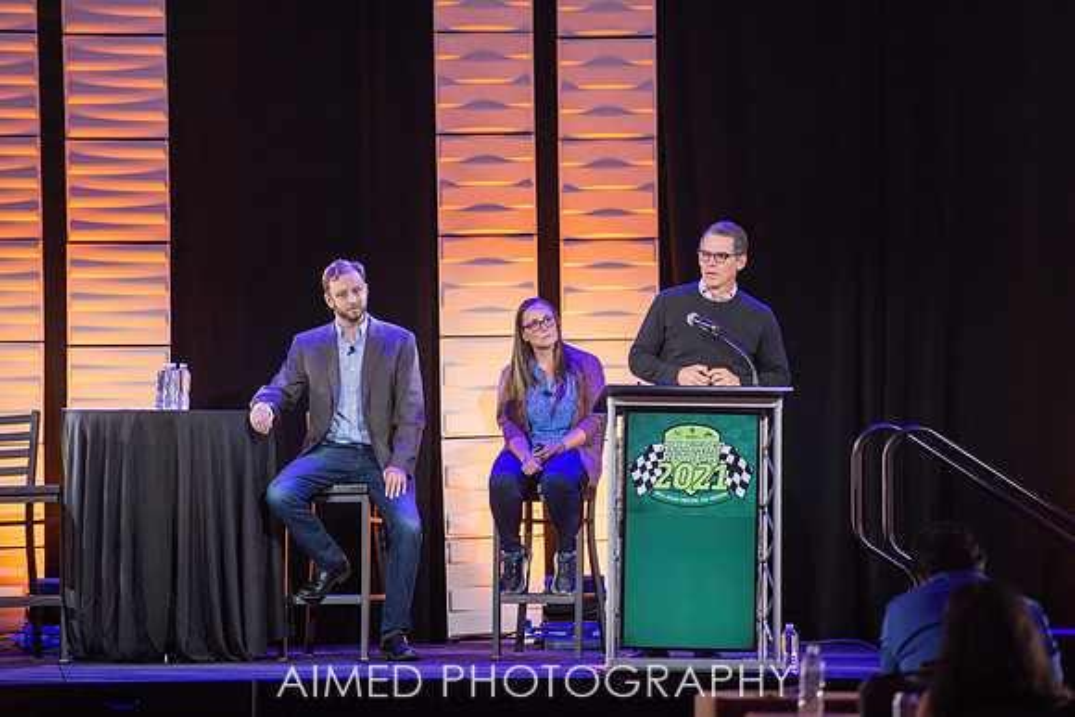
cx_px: 541
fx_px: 6049
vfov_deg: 6.8
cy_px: 359
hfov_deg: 10.2
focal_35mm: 203
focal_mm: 200
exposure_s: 1/250
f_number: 3.2
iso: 500
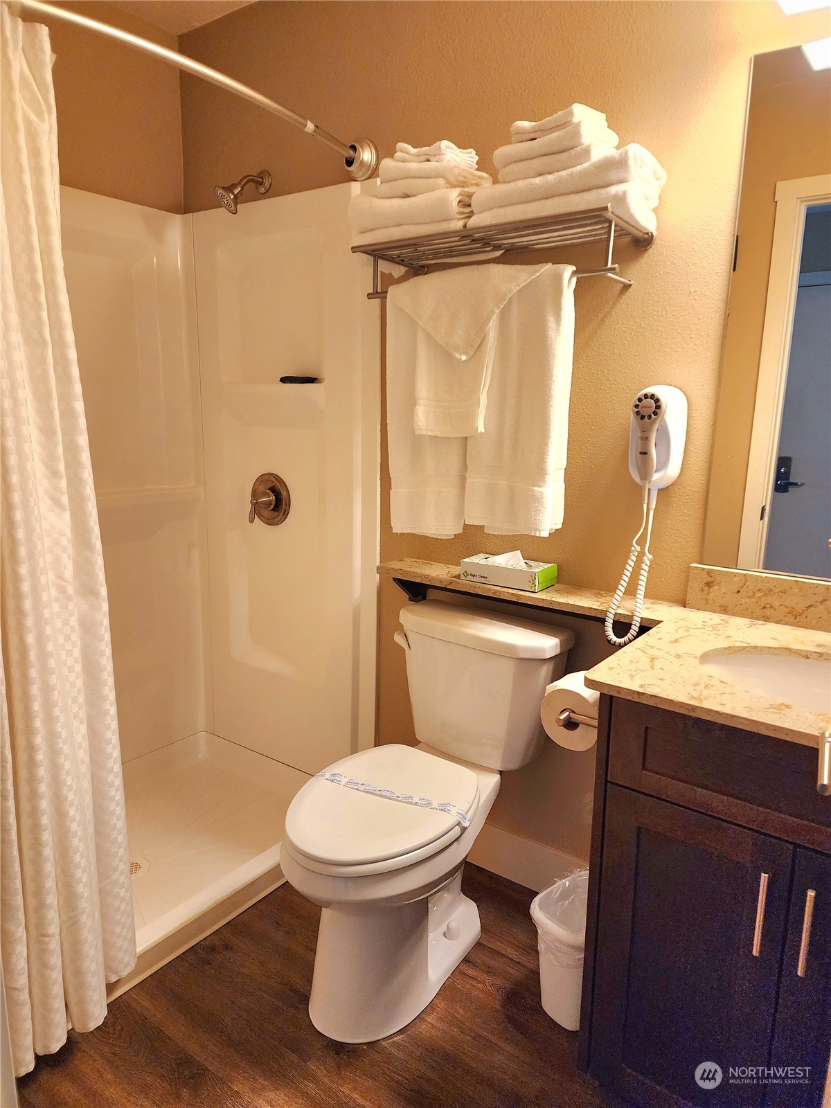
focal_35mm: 23
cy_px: 554
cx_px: 416
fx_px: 736
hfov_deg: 58.9
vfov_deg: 73.9
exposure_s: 1/120
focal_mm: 6.4
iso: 500
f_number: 1.8
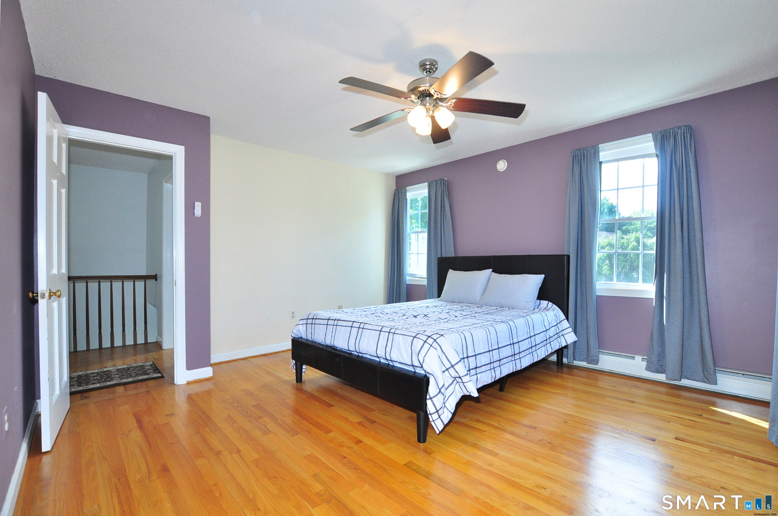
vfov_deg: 77.2
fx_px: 324
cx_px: 389
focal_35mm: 15
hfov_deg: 100.5
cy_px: 258
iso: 800
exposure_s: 1/80
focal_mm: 10
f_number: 5
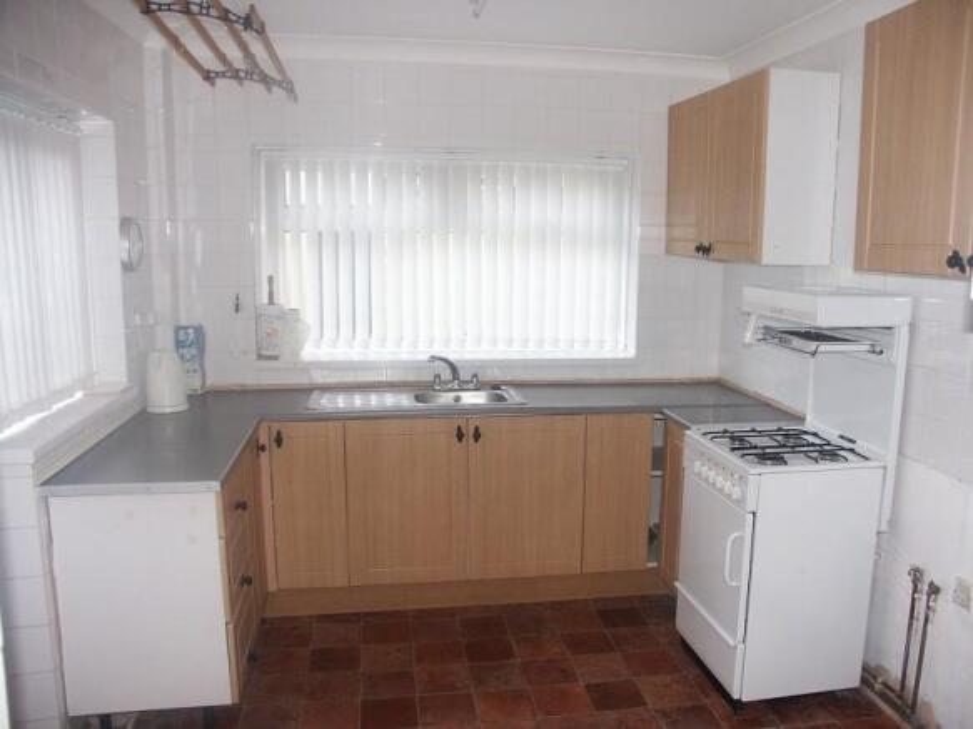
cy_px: 364
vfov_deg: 49.7
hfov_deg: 63.5
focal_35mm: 28
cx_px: 486
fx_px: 787
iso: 200
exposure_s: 1/45
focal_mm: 7.37
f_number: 2.8
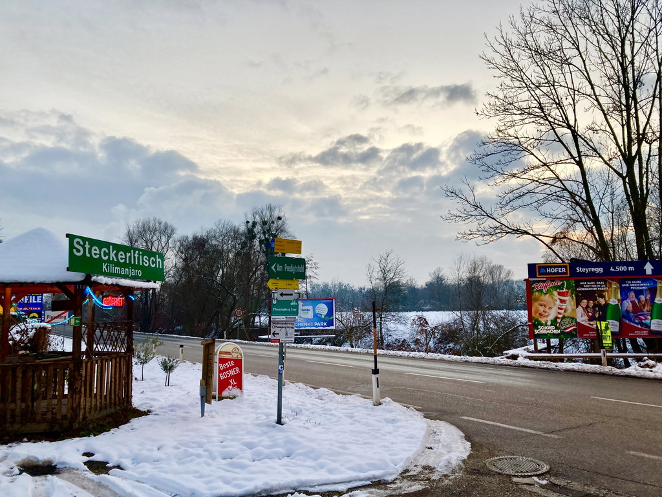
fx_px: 535
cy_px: 248
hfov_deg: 63.4
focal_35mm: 28
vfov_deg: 49.7
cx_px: 331
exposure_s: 1/50
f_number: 1.8
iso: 50
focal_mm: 3.99
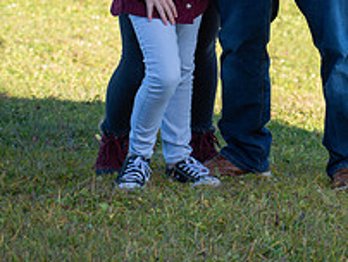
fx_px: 1721
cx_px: 227
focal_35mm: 171
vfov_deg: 8.6
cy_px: -86
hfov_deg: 11.5
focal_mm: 80
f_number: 5.6
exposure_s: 1/250
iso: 200
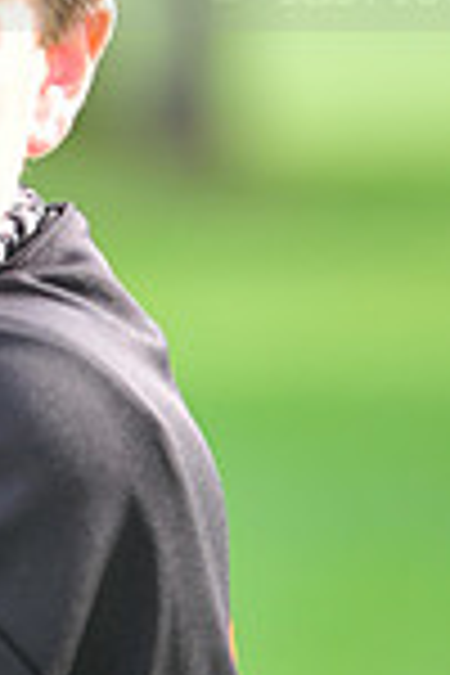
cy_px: -112
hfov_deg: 1.8
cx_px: -306
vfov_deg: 2.7
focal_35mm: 774
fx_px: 14511
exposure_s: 1/400
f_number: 4.5
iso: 400
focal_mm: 200
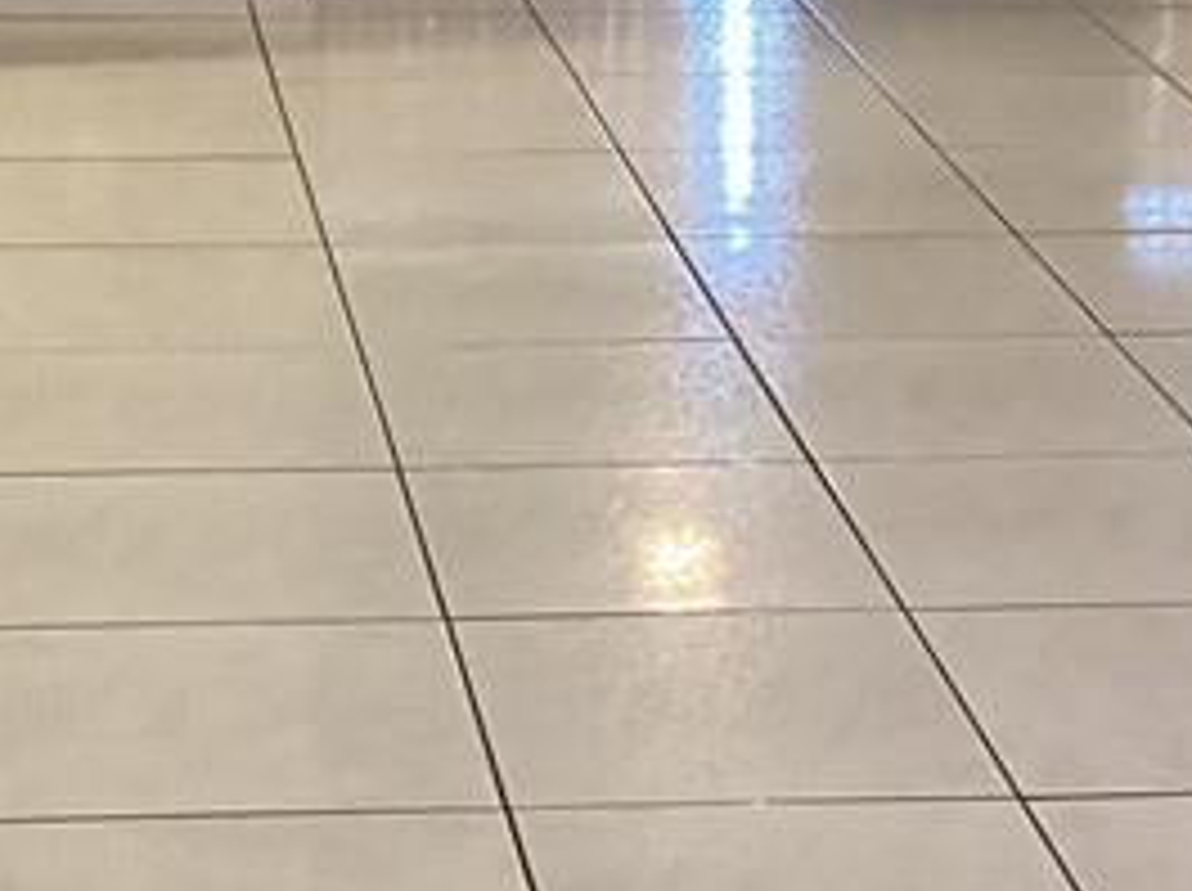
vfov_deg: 12.2
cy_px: -32
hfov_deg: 16.4
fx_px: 4127
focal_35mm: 120
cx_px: 319
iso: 320
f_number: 2.4
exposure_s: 1/40
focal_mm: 3.3
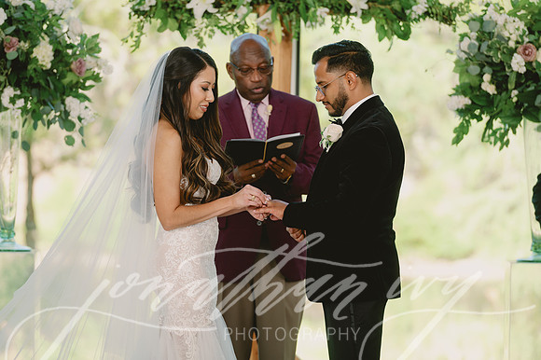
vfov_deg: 6.9
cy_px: 180
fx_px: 3004
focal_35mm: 200
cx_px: 270
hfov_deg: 10.3
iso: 160
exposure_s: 1/200
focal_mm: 200
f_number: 2.8
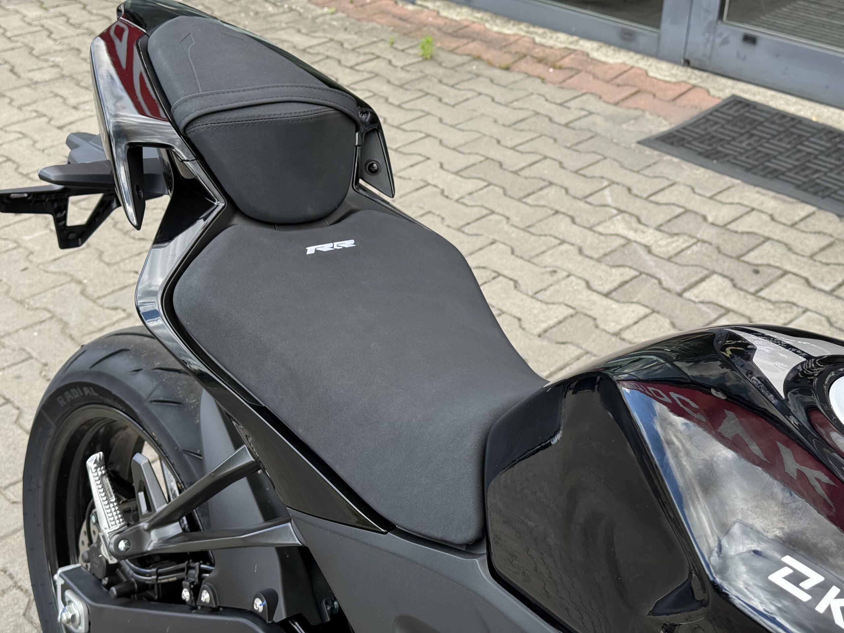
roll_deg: -0.7
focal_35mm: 48
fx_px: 1170
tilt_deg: -30.8
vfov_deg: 30.3
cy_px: 316
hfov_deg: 39.7
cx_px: 422
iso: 64
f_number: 1.78
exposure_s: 1/687
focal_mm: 6.76
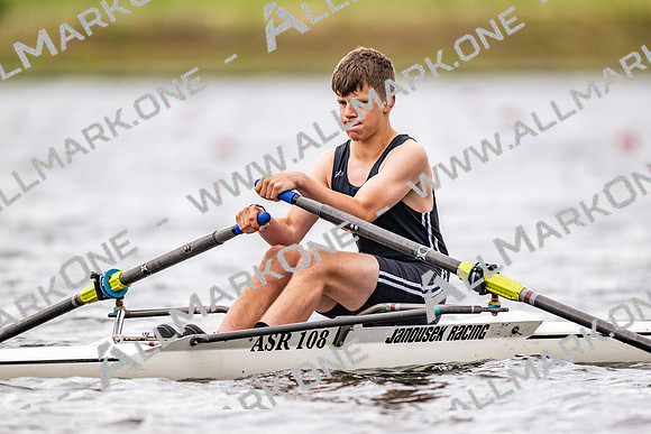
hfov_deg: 3.4
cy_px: 217
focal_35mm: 600
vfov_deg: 2.3
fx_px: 10852
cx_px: 326
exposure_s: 1/2500
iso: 560
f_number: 4
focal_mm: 600
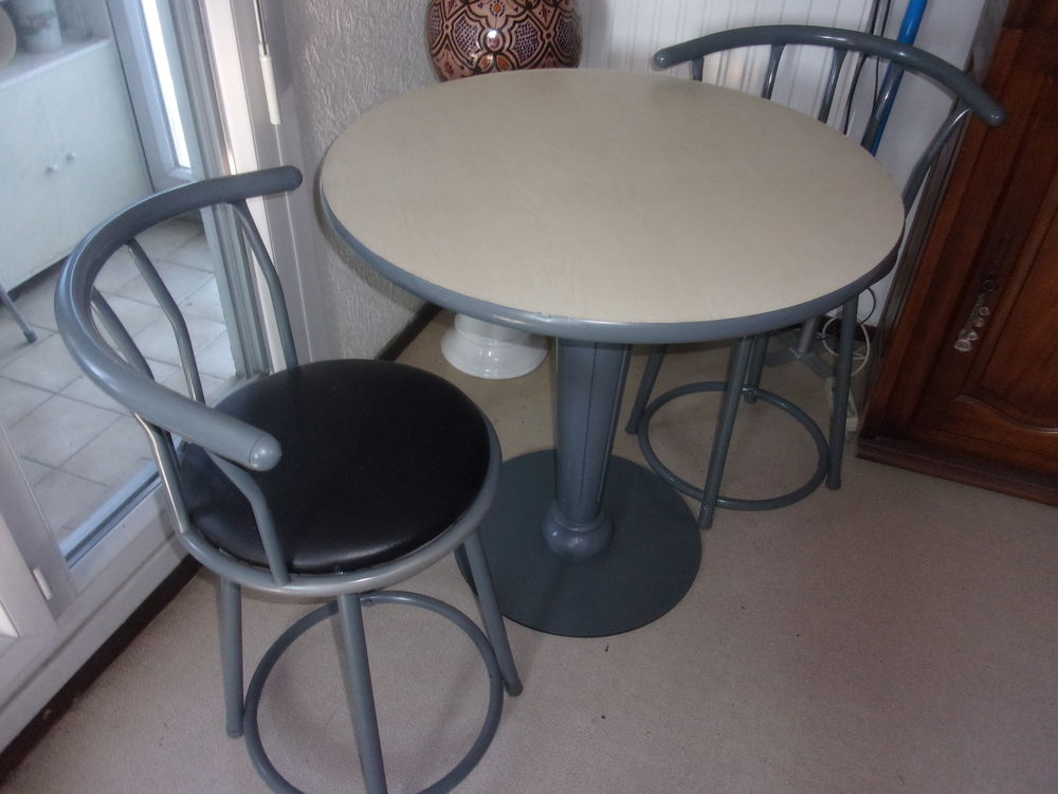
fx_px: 856
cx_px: 529
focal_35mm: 28
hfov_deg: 63.4
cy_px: 397
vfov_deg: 49.7
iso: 200
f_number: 3.9
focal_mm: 5.1
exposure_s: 1/34
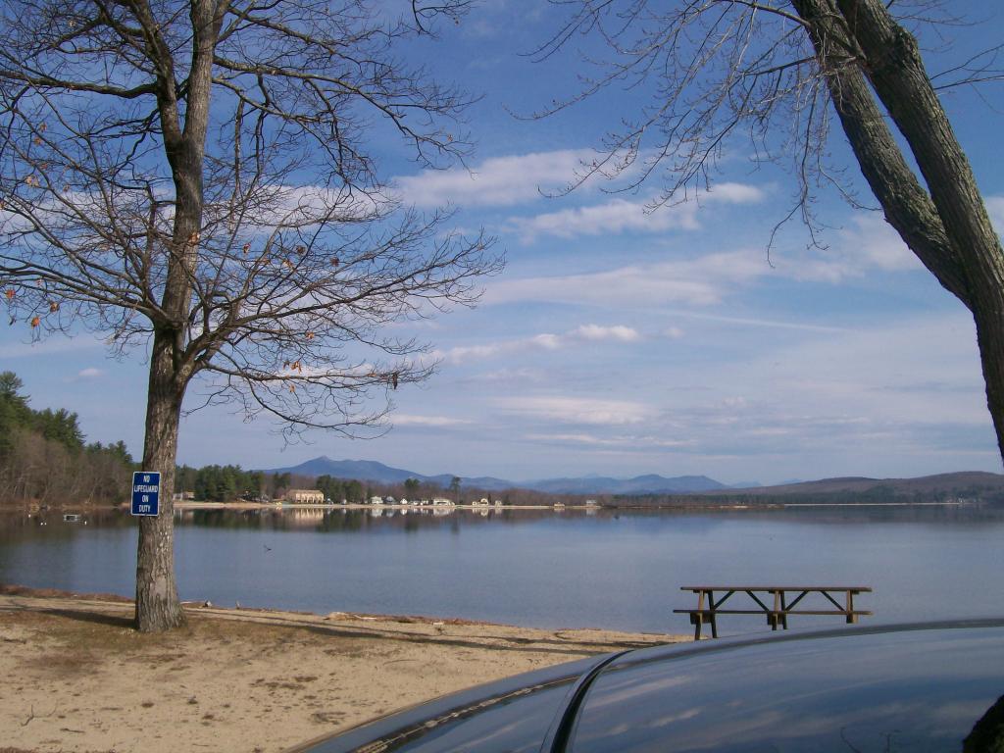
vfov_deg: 39.7
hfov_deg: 51.4
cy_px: 376
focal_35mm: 36
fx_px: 1044
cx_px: 502
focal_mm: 6
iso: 80
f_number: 4.8
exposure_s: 1/1012
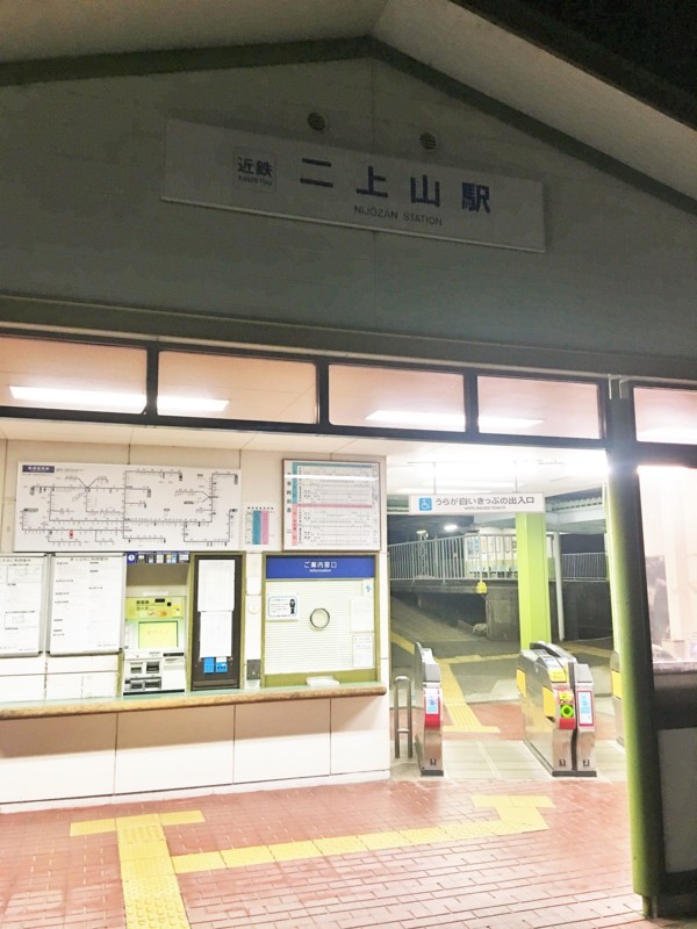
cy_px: 464
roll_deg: +1.0
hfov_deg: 48.2
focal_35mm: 29
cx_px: 348
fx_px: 779
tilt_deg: +9.4
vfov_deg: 61.7
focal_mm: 4.15
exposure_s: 1/15
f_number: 2.2
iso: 64
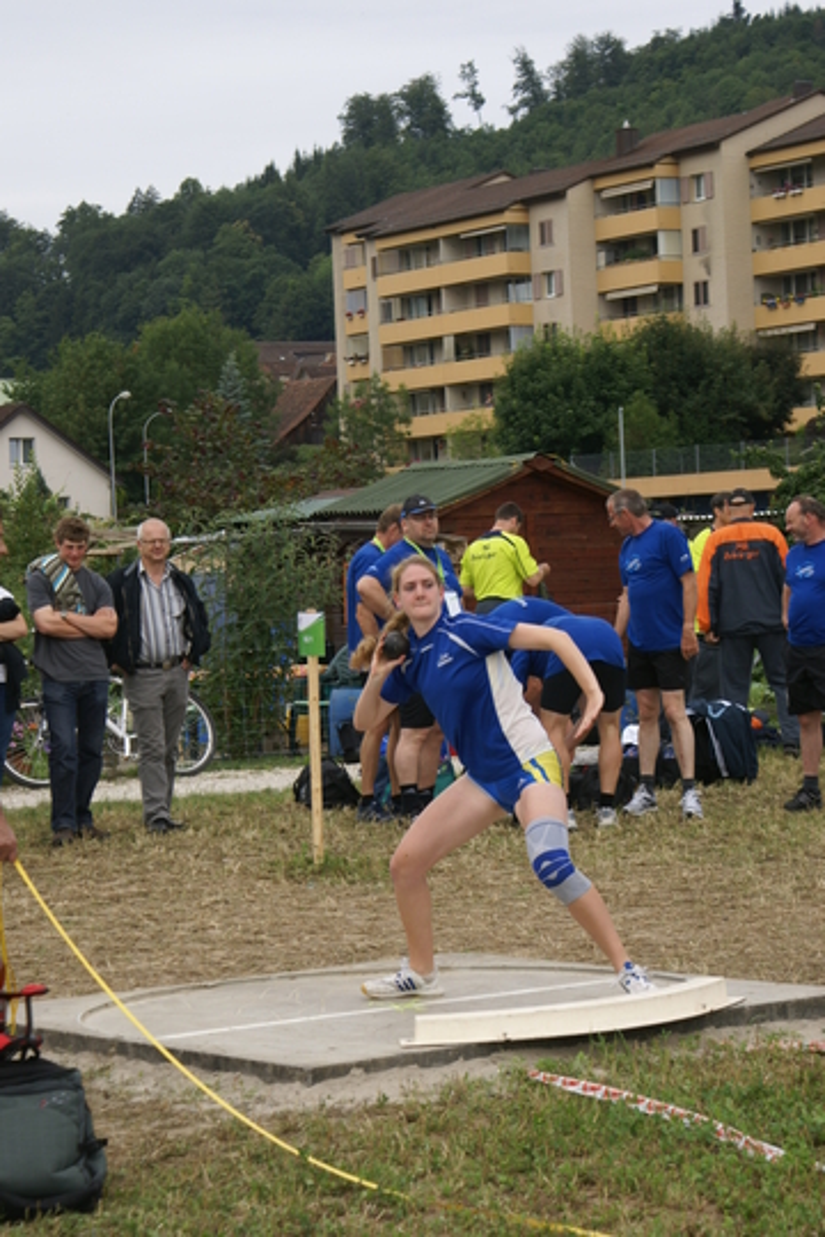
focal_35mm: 105
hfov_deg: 13.0
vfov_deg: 19.5
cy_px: 618
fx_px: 3609
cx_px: 412
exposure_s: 1/250
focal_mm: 70
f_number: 6.3
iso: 100
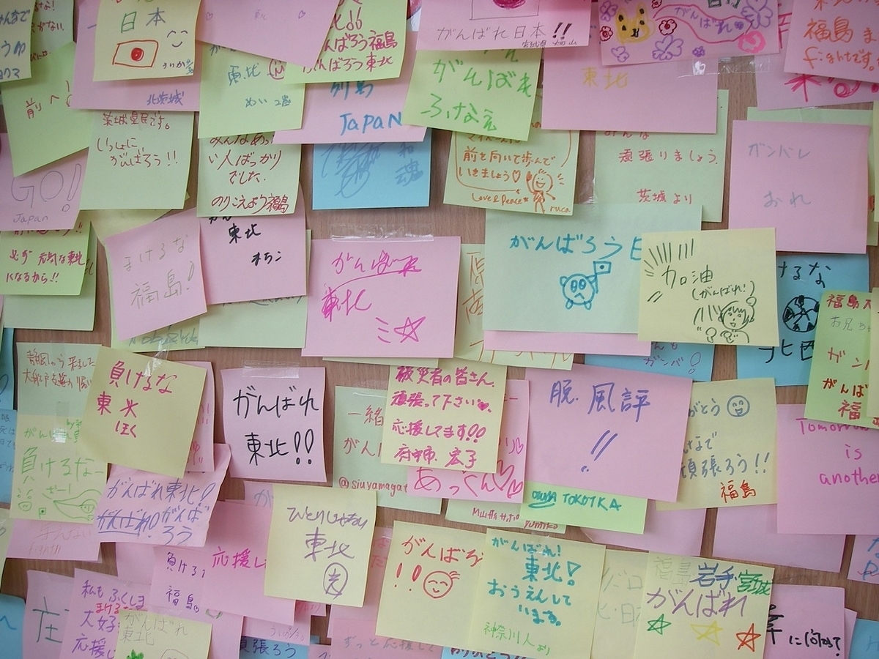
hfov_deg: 49.0
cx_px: 440
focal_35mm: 38
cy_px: 330
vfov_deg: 37.7
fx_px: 965
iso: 64
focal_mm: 6.3
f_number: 3.3
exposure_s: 1/80
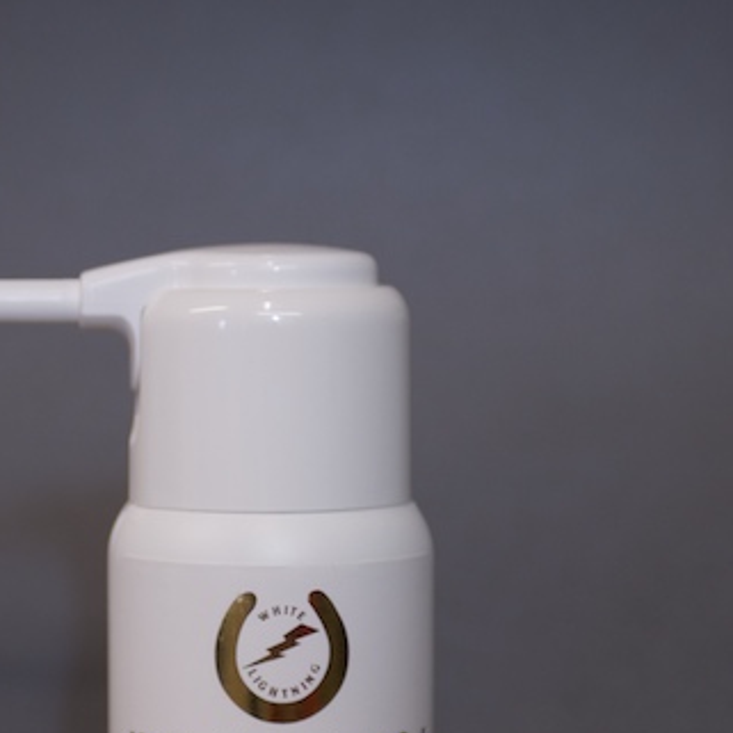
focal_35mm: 122
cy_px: 543
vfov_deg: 14.2
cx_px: 281
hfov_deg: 14.3
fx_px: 2923
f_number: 2.8
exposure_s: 1/25
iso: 200
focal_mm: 48
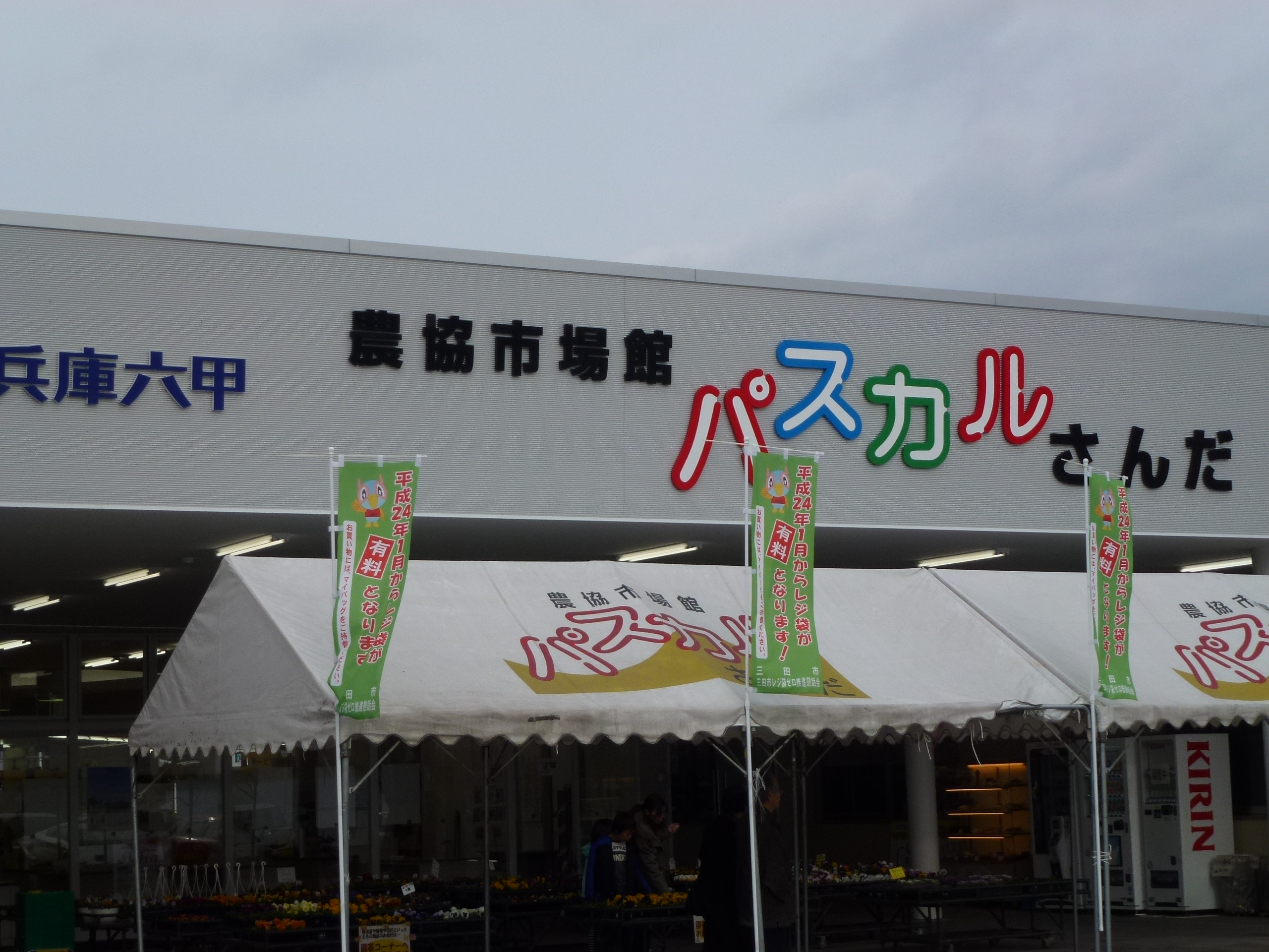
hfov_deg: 29.8
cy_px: 476
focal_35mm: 65
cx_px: 634
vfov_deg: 22.6
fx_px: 2383
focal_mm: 11.7
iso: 100
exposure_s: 1/500
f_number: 4.6
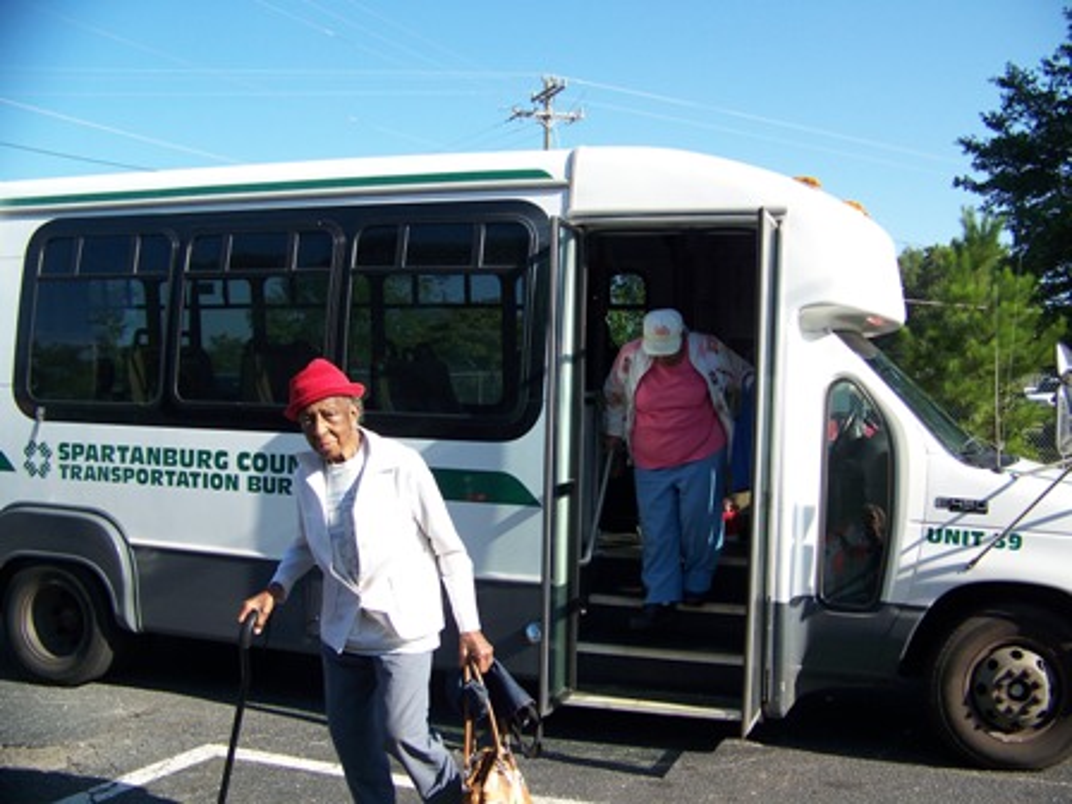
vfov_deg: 39.7
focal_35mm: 36
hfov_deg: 51.4
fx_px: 1115
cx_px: 536
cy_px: 402
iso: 64
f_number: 2.8
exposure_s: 1/640
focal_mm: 5.85
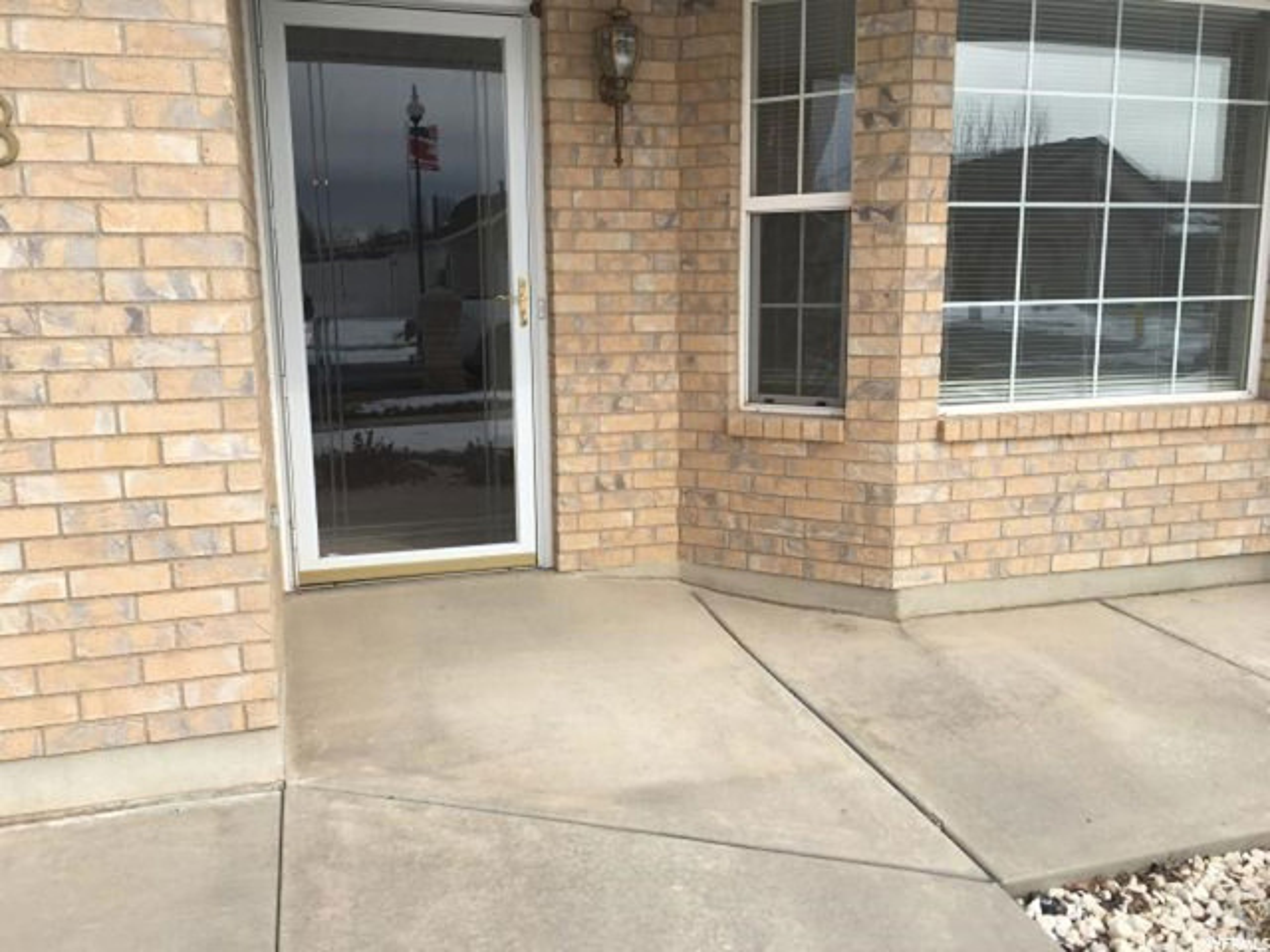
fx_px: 1064
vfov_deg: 48.2
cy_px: 476
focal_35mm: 29
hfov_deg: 61.7
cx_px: 635
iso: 25
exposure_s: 1/974
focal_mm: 4.15
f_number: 2.2
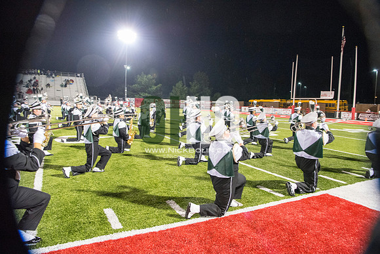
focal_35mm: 24
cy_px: 127
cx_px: 190
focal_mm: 24
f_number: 5.6
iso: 5000
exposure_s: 1/125
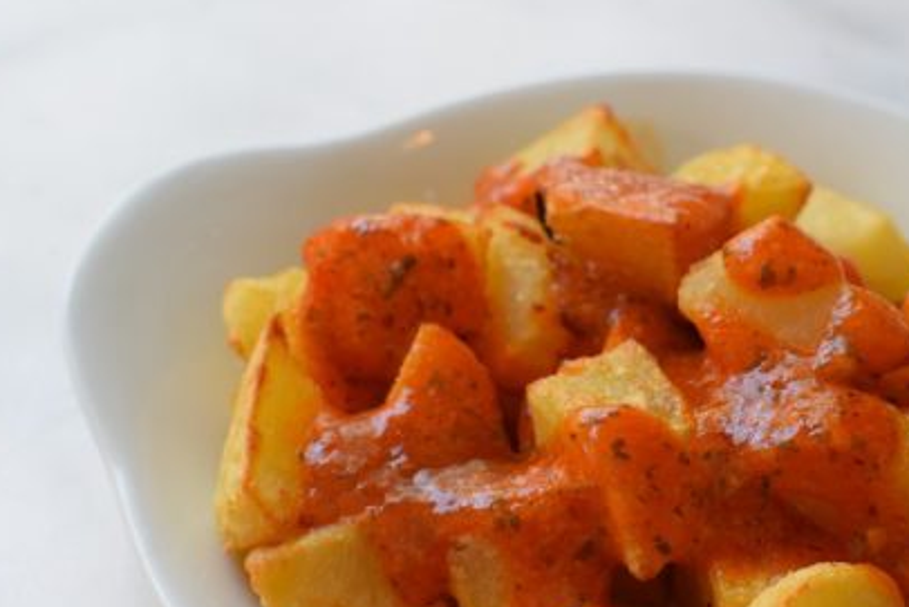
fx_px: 2091
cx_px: 654
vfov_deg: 16.5
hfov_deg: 24.3
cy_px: 429
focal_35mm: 83
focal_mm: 35
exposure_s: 1/125
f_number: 5.6
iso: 220
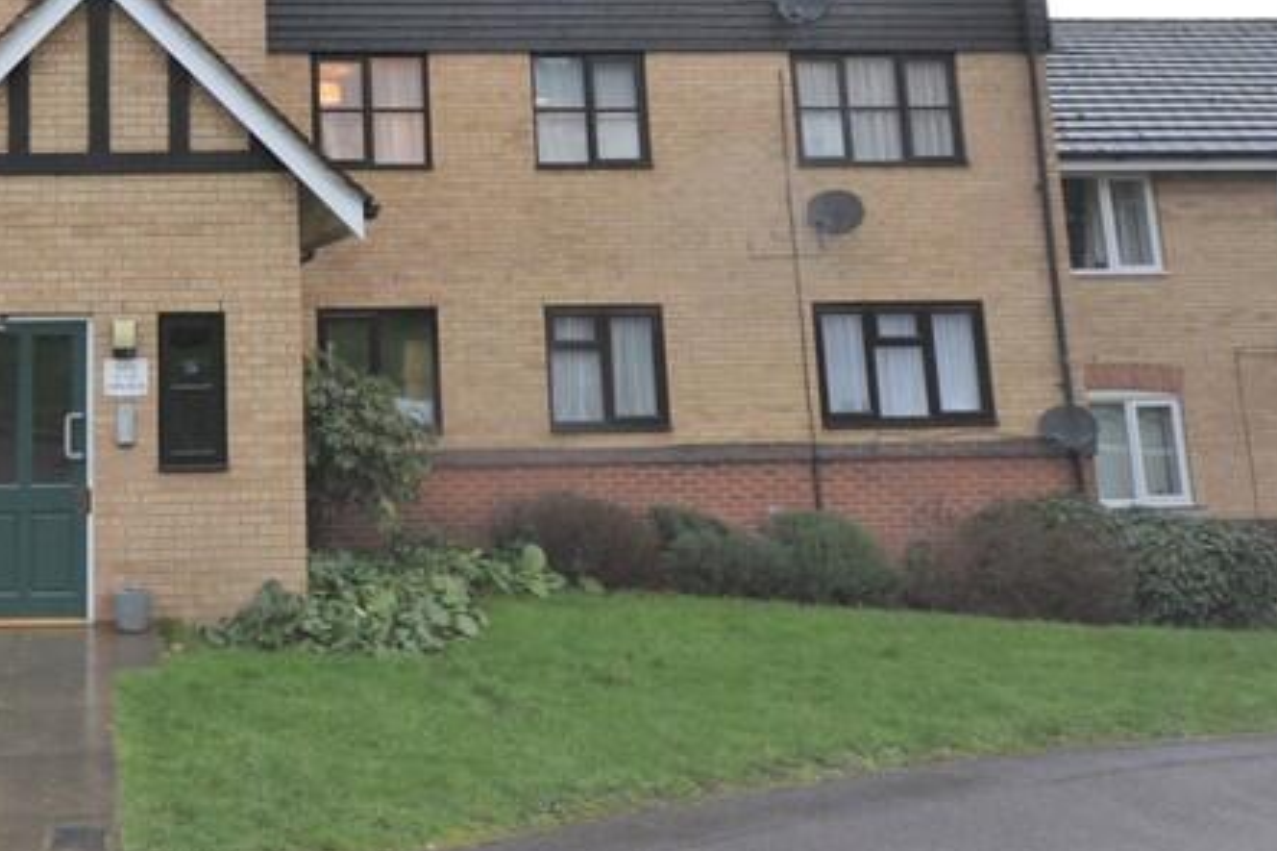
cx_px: 170
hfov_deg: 46.5
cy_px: 102
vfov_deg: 33.3
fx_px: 1353
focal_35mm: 38
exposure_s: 1/80
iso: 400
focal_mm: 11
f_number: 4.5
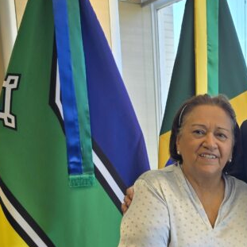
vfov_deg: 24.4
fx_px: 541
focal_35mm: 67
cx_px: 268
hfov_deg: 24.1
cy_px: 256
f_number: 1.7
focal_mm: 6.3
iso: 32
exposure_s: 1/120
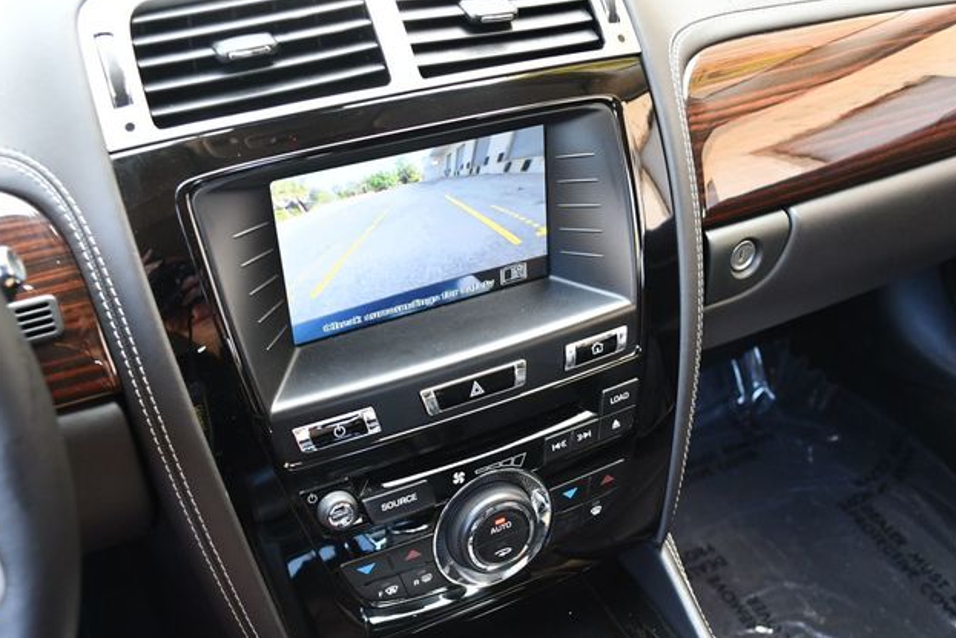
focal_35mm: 37
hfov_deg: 51.9
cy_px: 313
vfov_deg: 36.0
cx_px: 470
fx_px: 983
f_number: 3.5
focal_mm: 18
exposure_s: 1/125
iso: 1100
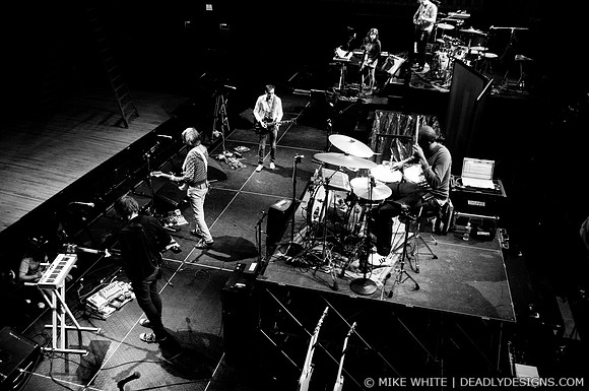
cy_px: 196
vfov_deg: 43.5
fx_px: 490
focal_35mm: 30
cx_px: 294
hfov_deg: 62.0
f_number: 3.5
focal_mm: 20
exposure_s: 1/200
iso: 640
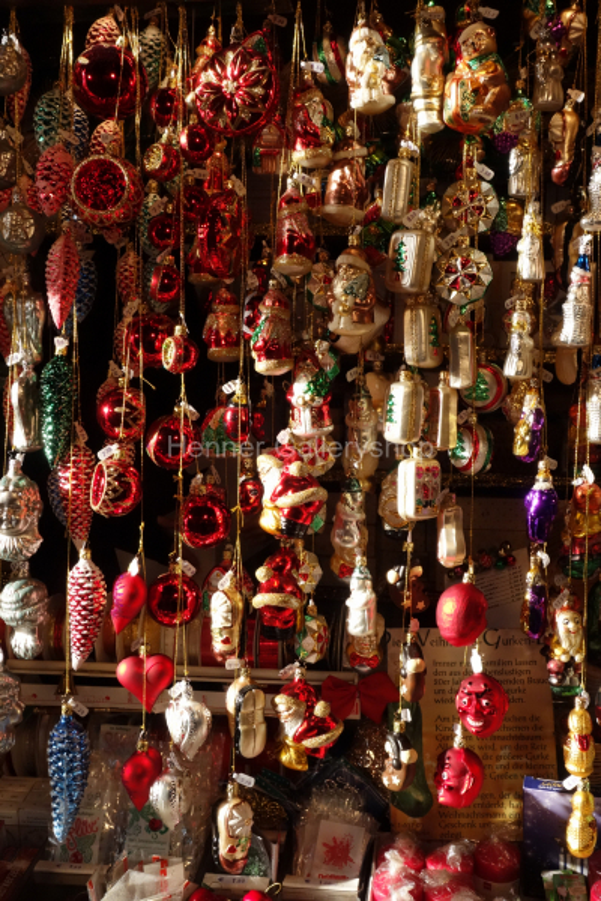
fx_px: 1227
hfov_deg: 27.5
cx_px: 300
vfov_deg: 40.3
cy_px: 450
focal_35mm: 49
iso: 800
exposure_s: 1/500
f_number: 7.1
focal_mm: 18.23
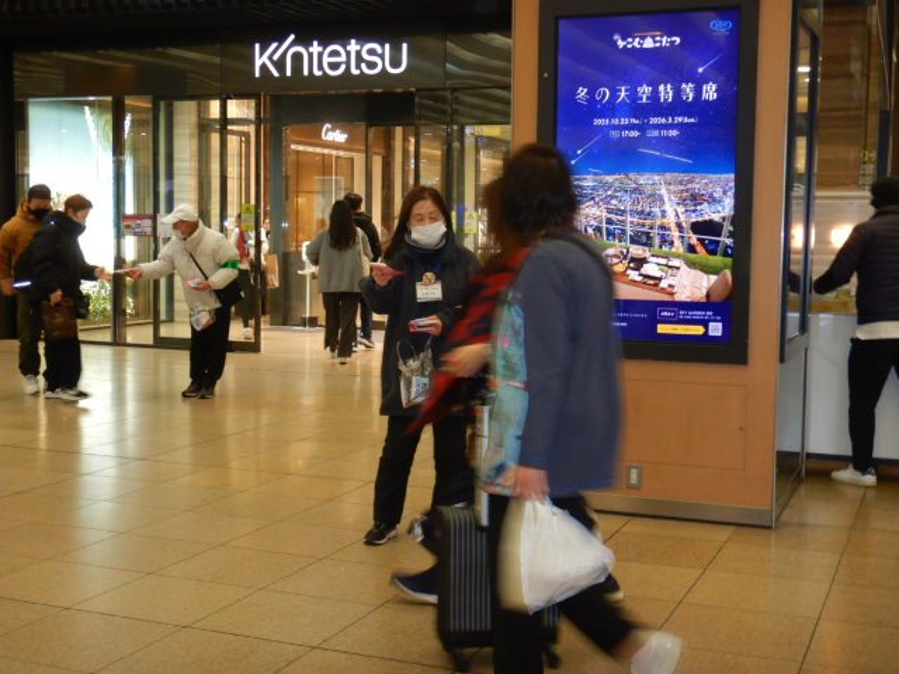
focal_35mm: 48
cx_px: 450
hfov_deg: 39.7
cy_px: 337
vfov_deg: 30.3
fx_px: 1247
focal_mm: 8.5
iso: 360
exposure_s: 1/30
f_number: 4.3
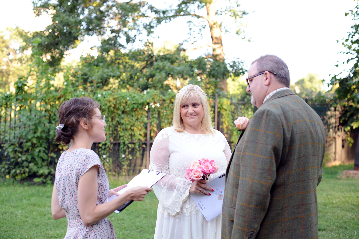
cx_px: 180
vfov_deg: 27.0
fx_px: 498
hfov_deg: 39.6
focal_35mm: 50
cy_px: 120
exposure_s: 1/160
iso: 320
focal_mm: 50
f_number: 3.2
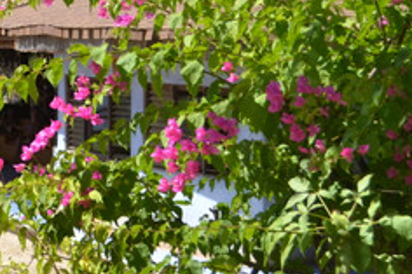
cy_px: -86
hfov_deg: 15.7
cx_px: -126
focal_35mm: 124
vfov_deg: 10.8
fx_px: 1418
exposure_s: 1/4000
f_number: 8
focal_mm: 30
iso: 1600
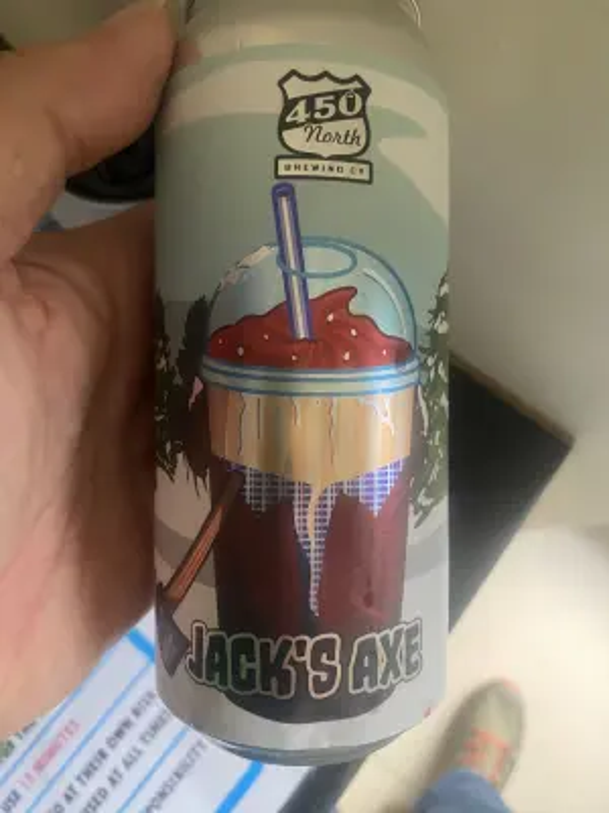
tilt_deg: -75.0
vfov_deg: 69.4
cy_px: 406
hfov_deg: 54.9
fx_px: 586
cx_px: 304
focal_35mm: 25
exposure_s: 1/60
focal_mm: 4.25
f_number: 1.8
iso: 400
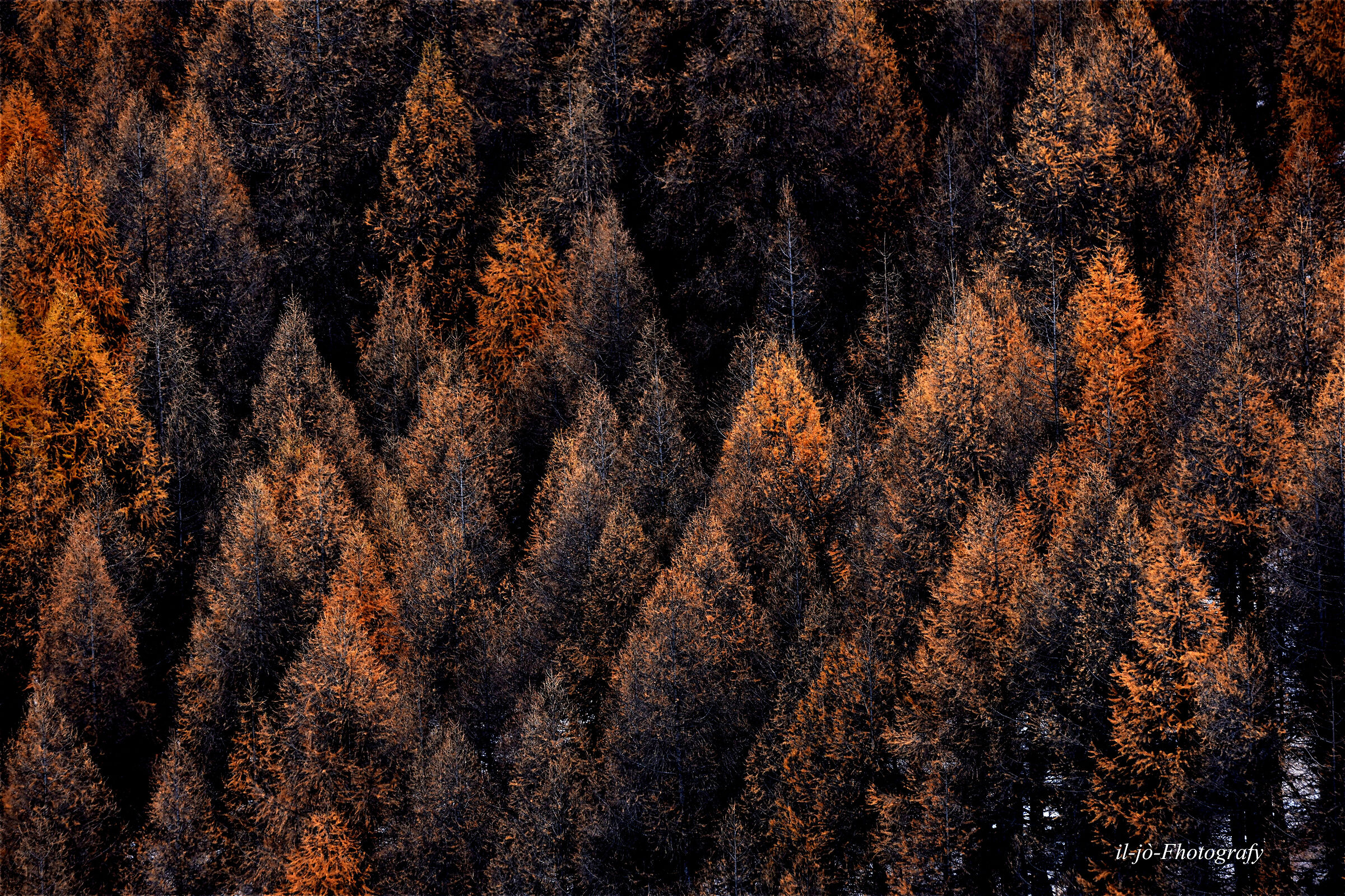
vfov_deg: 2.6
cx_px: 672
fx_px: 19613
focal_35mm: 525
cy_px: 448
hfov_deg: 3.9
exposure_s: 1/250
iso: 160
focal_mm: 350
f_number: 5.6
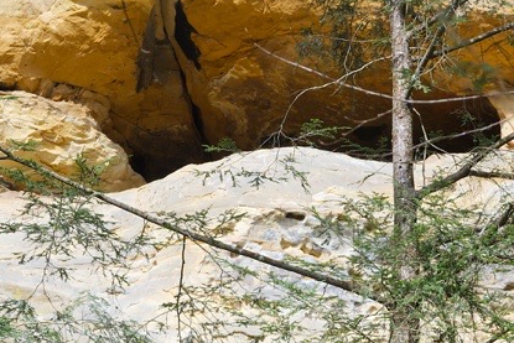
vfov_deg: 2.0
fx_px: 10040
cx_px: 300
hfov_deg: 2.9
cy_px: 111
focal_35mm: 703
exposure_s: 1/320
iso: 640
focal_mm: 162
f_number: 9
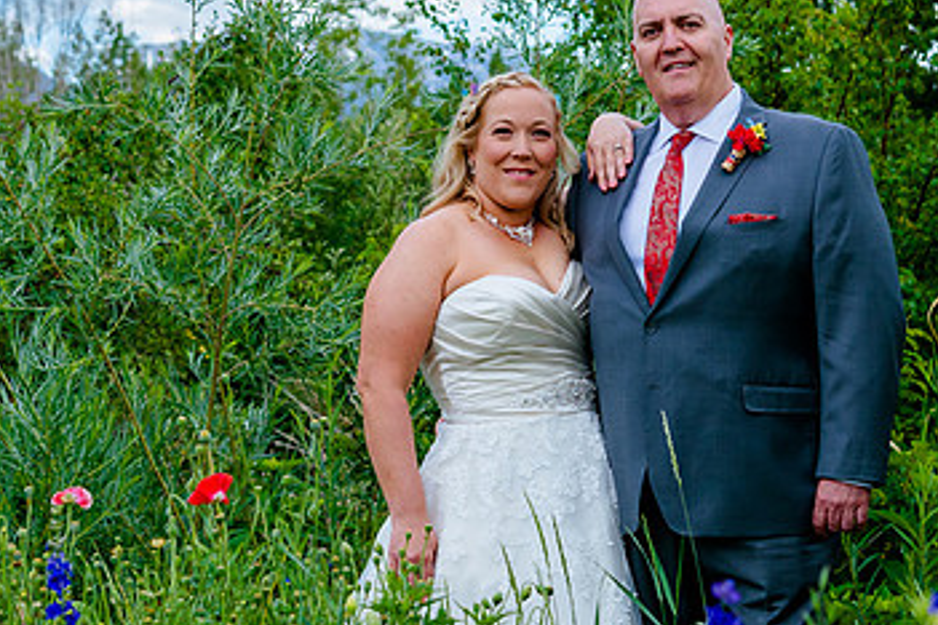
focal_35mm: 118
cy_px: 188
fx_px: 3074
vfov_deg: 11.6
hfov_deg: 17.3
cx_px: 403
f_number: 5
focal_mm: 58
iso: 640
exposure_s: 1/500
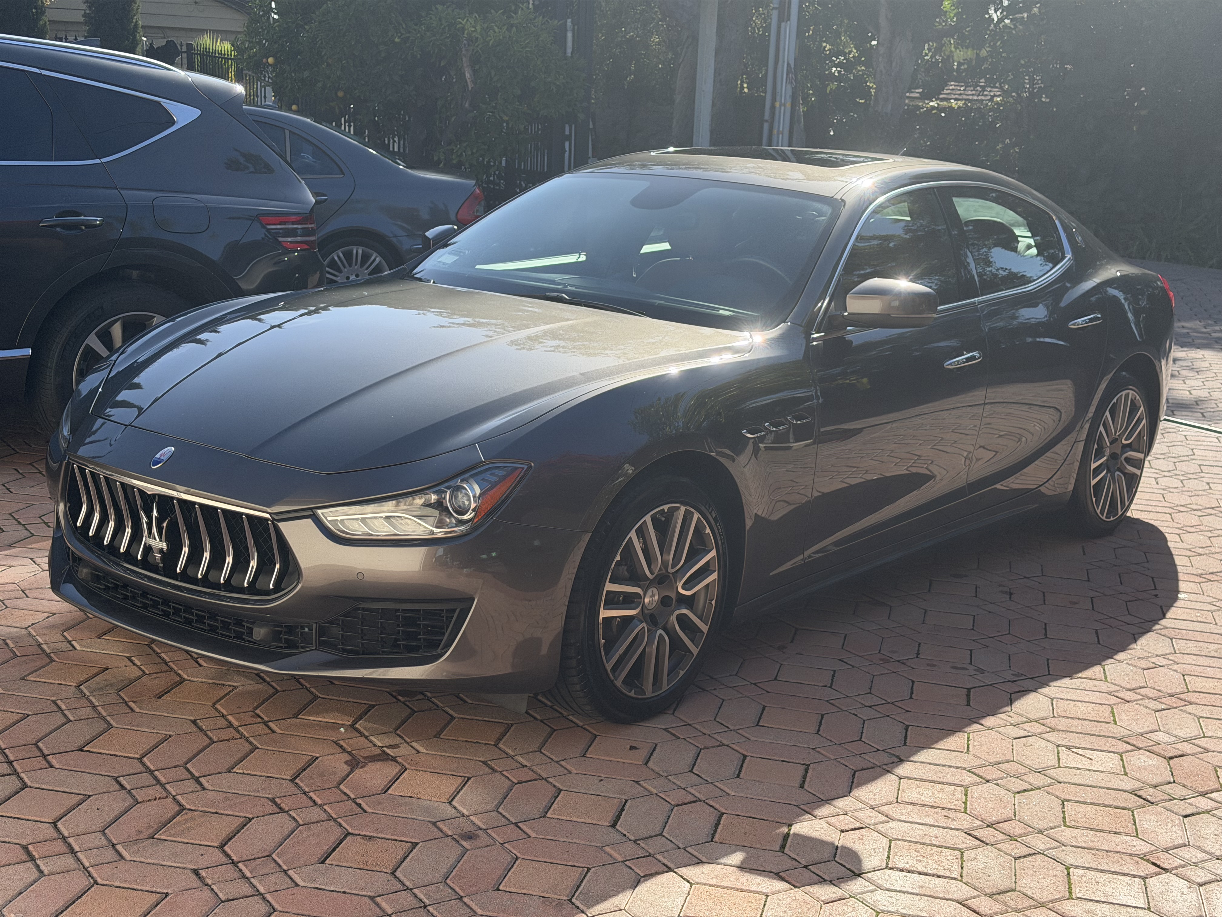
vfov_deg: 30.3
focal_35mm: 48
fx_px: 1694
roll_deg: -2.3
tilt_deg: -10.7
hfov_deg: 39.7
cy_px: 458
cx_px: 611
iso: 100
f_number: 1.78
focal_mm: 6.76
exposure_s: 1/3891
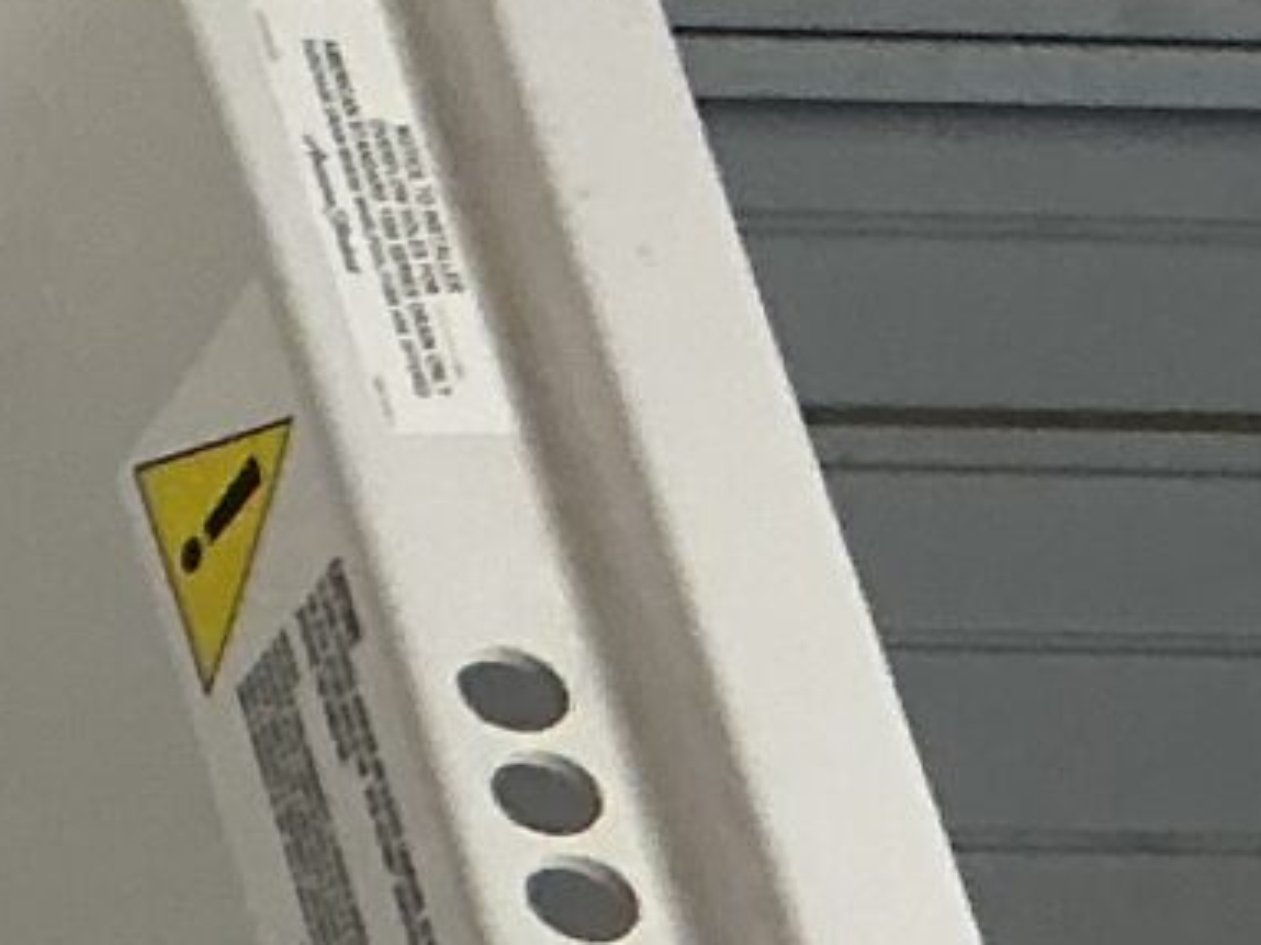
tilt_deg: -24.6
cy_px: 1189
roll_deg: -1.8
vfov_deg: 7.6
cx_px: -2519
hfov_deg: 8.5
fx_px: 7065
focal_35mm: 194
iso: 80
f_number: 1.8
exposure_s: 1/60
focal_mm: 3
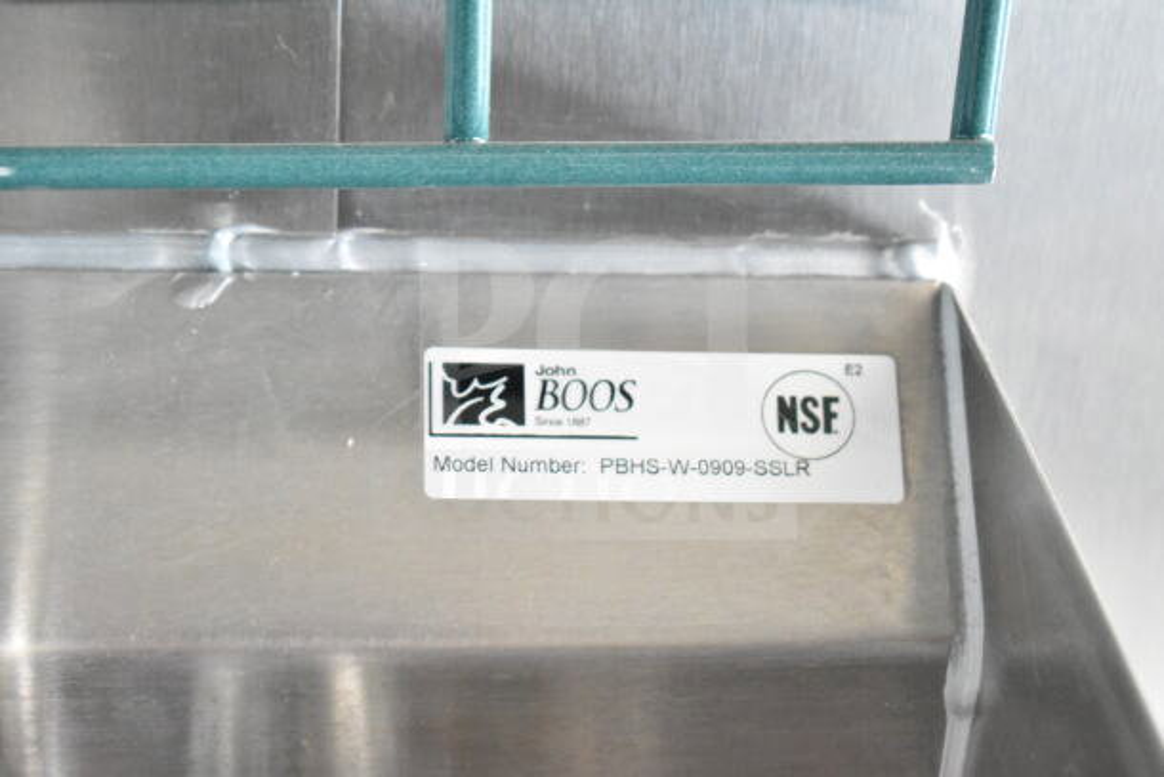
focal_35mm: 82
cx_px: 582
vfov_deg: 16.6
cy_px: 388
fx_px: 2668
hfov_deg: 24.6
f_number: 5.6
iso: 11400
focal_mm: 55
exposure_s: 1/100
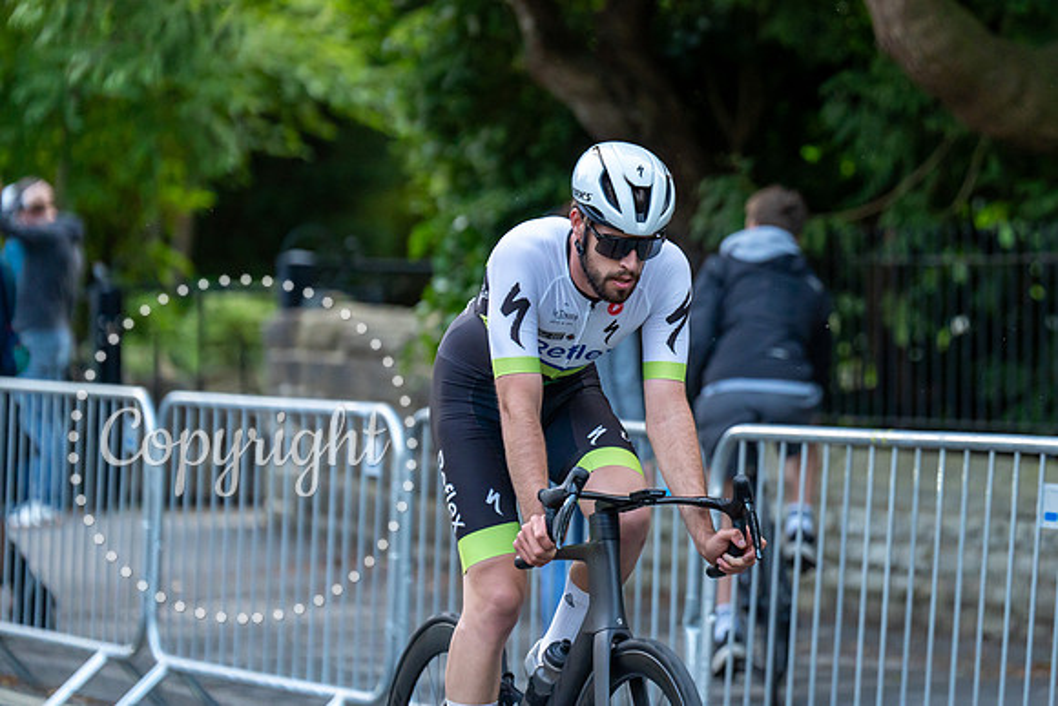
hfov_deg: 10.5
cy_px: 253
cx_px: 679
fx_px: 5772
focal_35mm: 196
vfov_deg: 7.0
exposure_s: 1/1000
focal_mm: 153
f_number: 2.8
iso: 2500
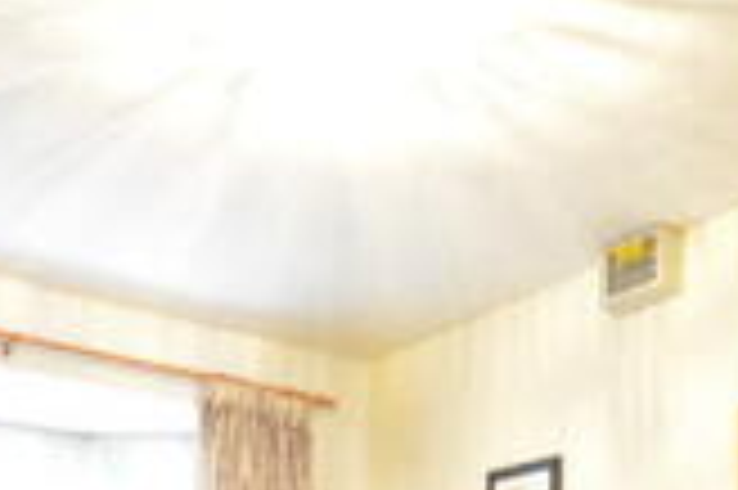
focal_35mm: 60
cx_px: 475
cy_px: 726
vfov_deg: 19.7
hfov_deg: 33.2
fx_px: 1229
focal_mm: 10
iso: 800
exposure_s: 1/4
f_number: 3.5
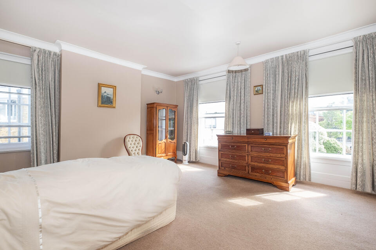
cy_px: 127
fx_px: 167
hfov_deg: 96.7
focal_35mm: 16
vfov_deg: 73.7
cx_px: 185
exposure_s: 1/60
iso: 400
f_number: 5.6
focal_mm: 10
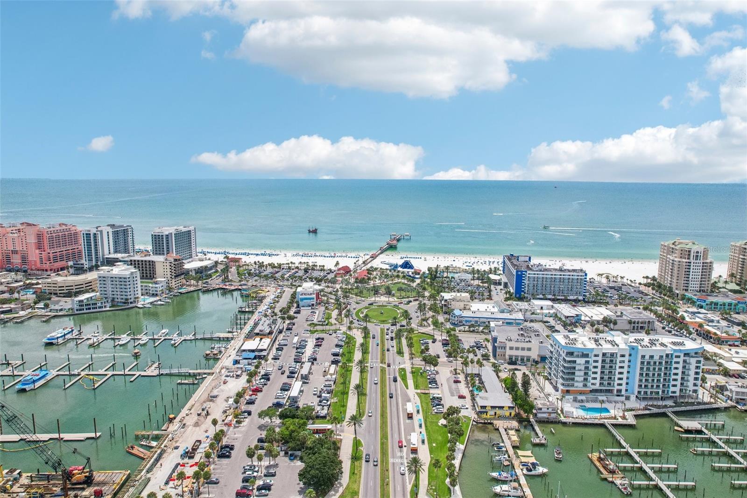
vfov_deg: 57.2
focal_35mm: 22
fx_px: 456
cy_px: 249
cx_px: 374
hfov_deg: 78.6
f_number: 2.8
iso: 400
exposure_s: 1/2500
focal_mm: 8.4
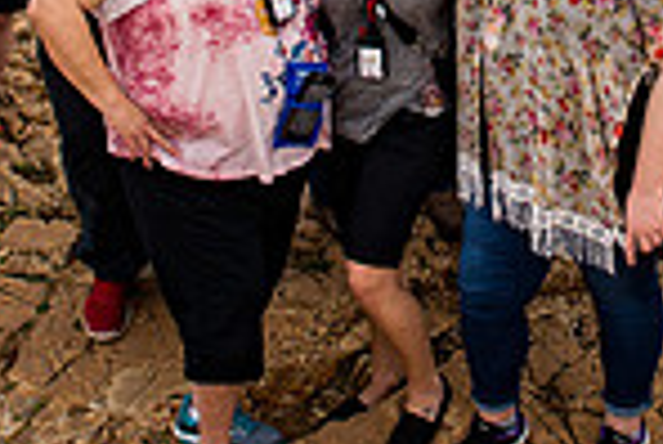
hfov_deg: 21.4
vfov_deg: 13.7
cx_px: 515
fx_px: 1733
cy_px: -218
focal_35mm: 94
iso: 100
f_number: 3.5
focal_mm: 24
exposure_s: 1/400
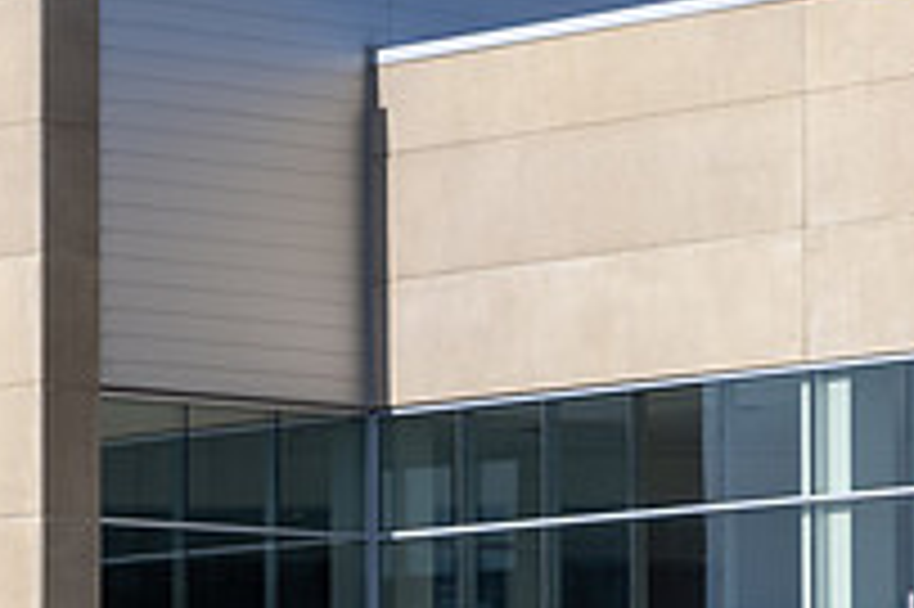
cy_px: 588
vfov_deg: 5.0
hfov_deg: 7.5
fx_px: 6976
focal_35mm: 275
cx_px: 416
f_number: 2.8
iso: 200
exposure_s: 1/6400
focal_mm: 91
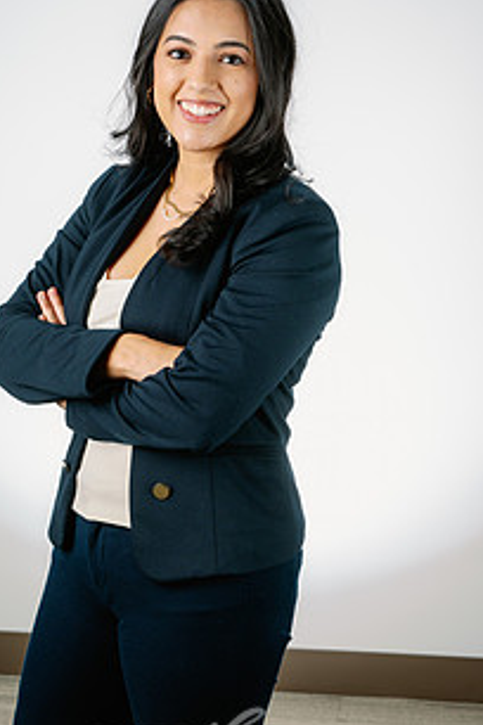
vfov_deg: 19.8
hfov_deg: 13.3
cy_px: 341
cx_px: 194
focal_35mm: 103
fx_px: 2073
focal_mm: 70
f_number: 8
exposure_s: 1/160
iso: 125
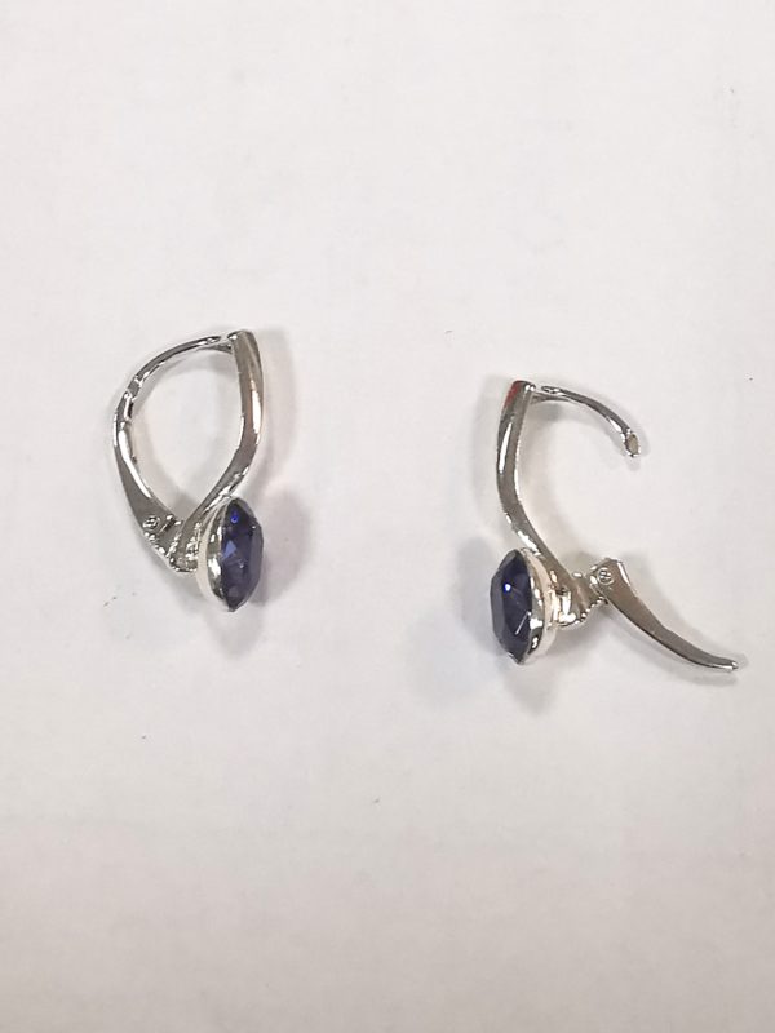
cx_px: 388
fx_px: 1522
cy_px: 516
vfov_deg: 37.5
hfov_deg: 28.6
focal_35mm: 51
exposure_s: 1/50
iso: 200
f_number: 2.2
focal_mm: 2.35
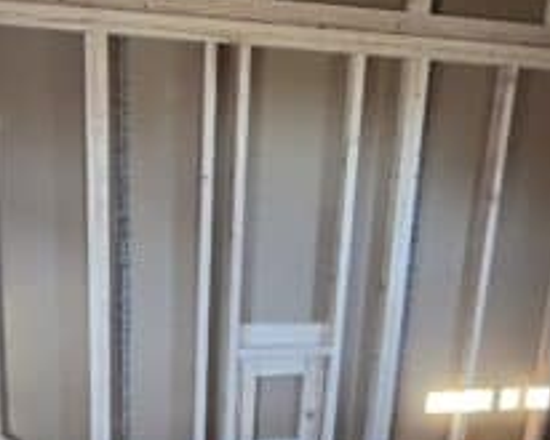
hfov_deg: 48.9
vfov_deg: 39.5
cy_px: 309
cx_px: 240
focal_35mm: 37
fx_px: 603
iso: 500
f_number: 2.2
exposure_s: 1/240
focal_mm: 2.2
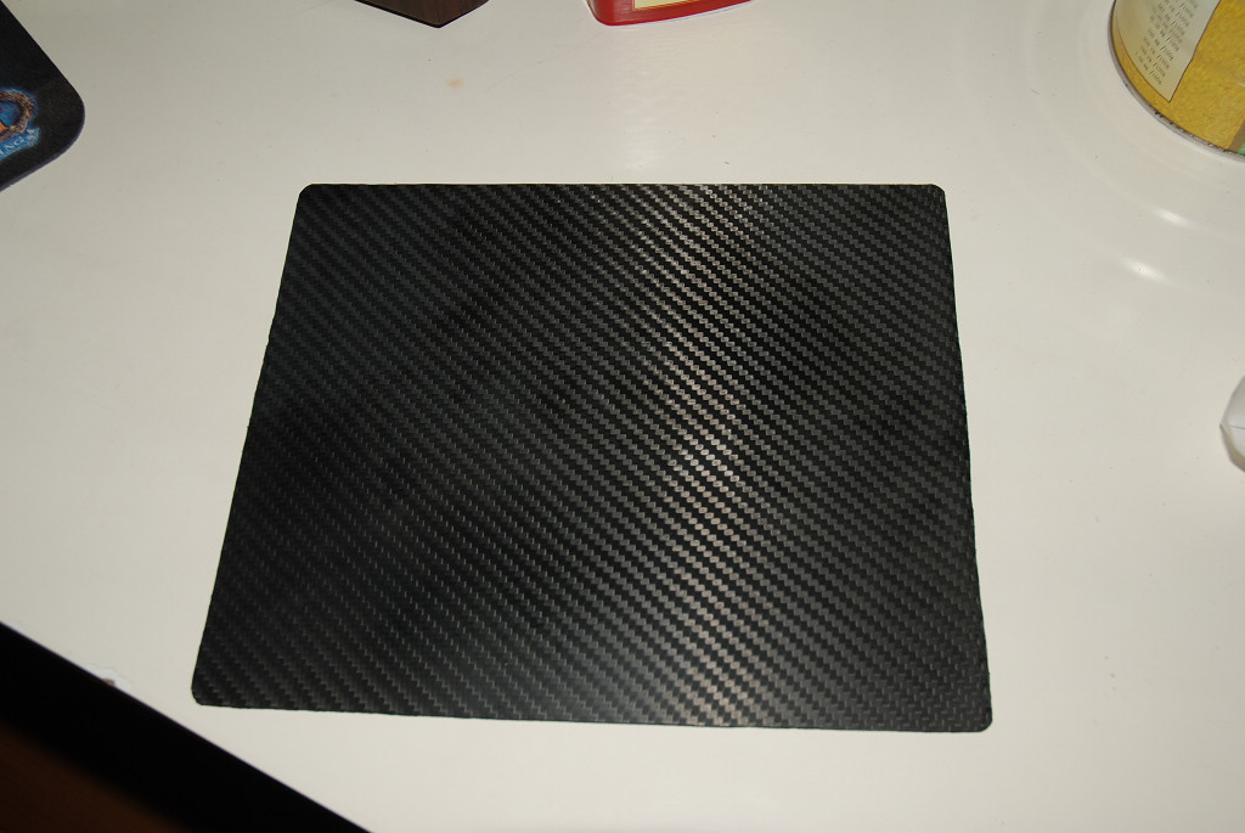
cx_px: 622
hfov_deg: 51.2
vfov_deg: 35.6
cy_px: 416
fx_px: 1298
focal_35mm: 38
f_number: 6.3
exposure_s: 1/200
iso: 100
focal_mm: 25
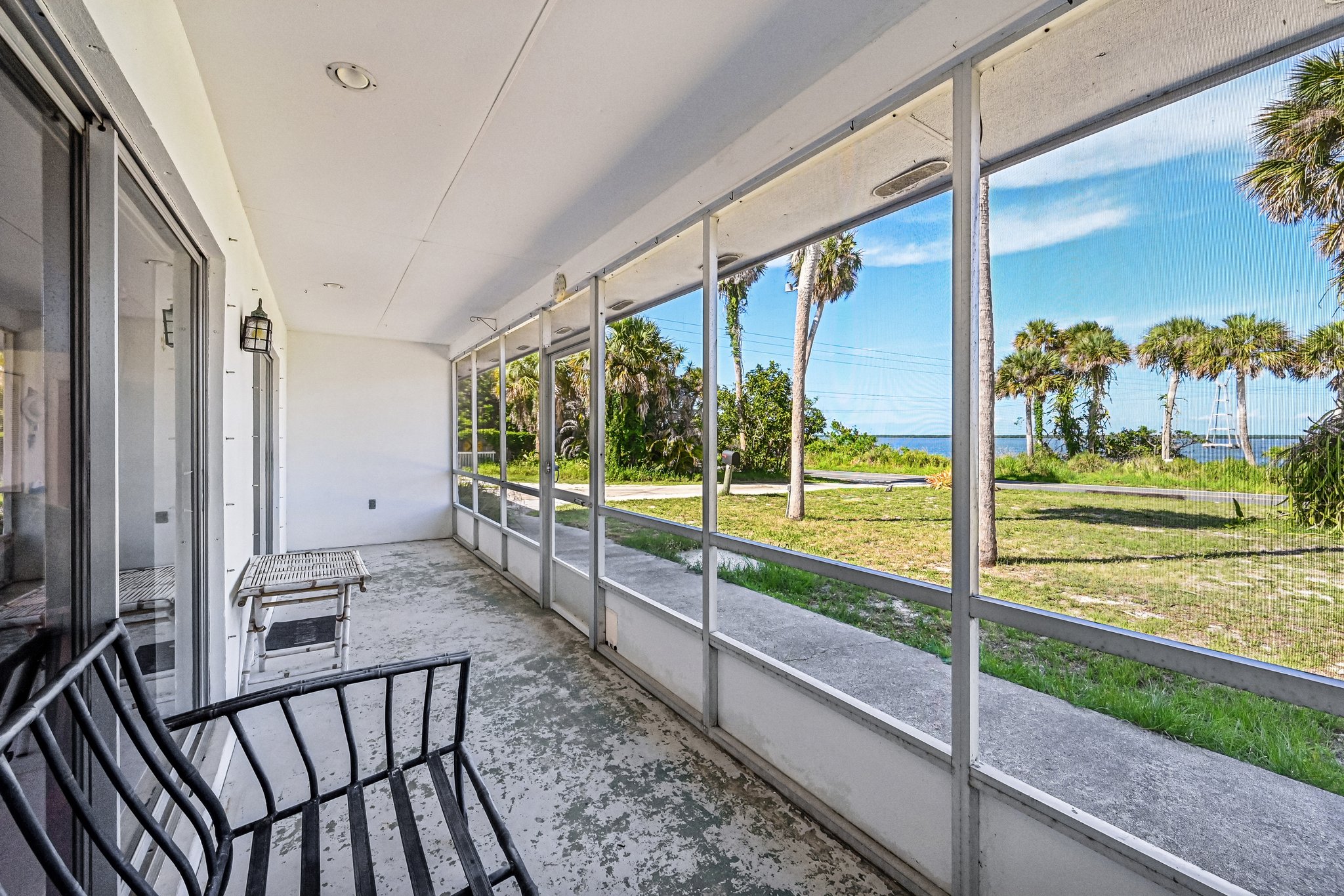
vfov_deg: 81.2
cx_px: 672
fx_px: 523
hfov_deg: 104.3
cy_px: 448
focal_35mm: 14
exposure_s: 1/400
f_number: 10
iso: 1250
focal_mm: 14
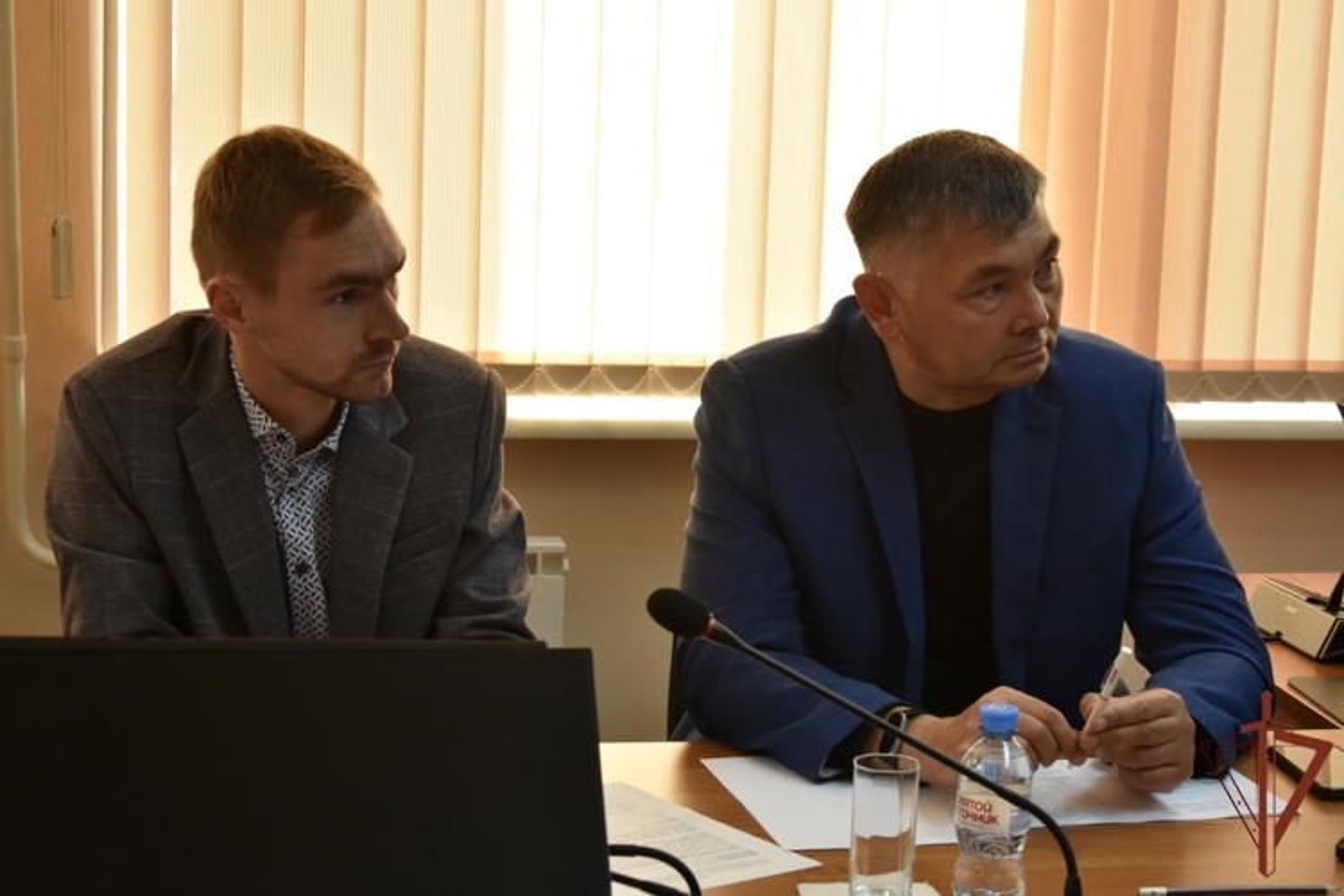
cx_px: 672
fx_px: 2800
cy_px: 448
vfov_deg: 18.2
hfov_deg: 27.0
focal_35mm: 75
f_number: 6.3
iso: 720
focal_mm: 50
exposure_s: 1/80
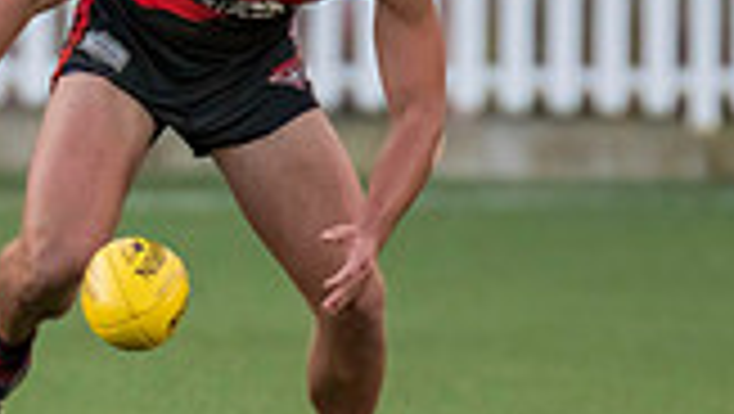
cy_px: 429
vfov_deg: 0.5
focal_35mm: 2354
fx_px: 45853
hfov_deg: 0.9
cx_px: -299
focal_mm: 420
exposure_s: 1/2000
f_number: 4
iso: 800
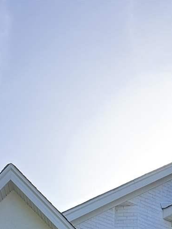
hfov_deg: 13.0
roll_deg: -1.0
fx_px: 748
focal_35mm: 113
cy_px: 539
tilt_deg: +1.5
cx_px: 6
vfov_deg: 13.3
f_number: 1.78
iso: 80
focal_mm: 6.76
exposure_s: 1/1094
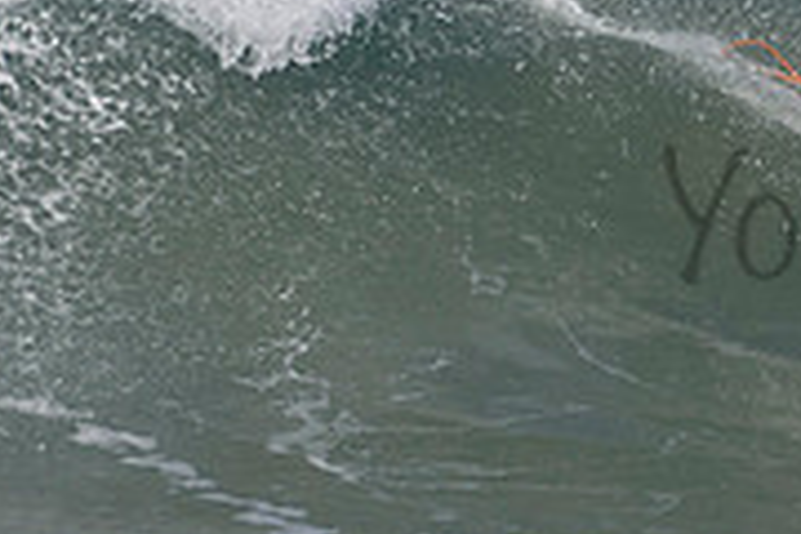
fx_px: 53707
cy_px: 176
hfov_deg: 0.9
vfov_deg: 0.6
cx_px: 1121
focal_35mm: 2414
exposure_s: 1/2000
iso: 320
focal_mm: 500
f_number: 5.6
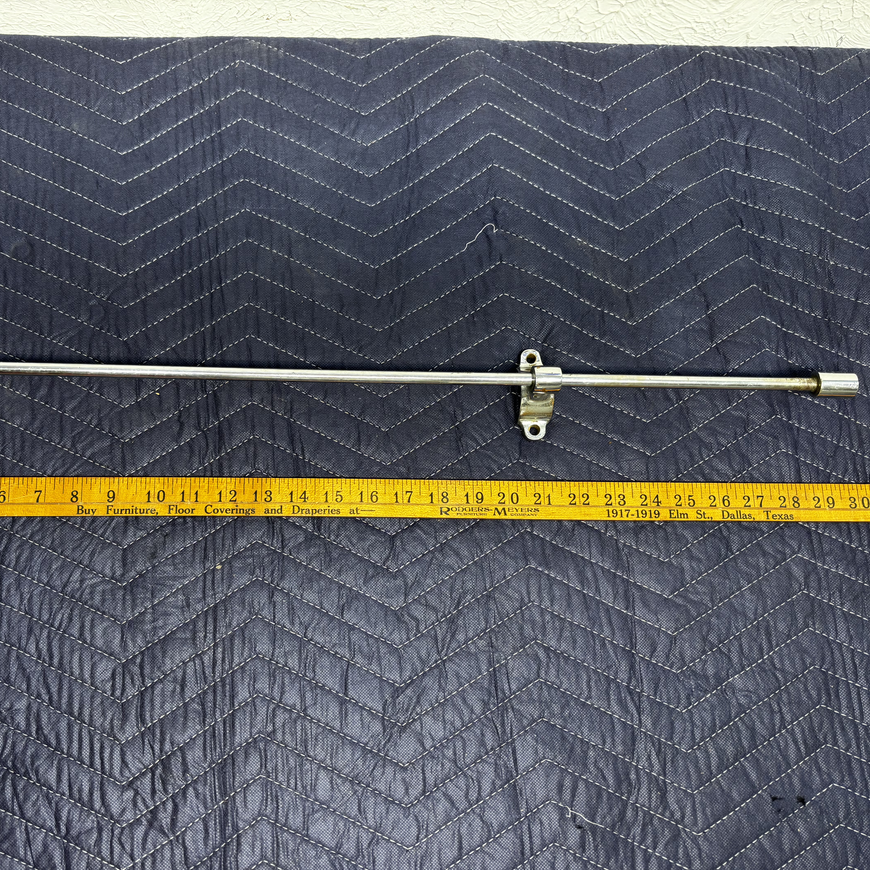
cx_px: 339
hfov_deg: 52.1
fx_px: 881
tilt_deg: -75.4
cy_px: 440
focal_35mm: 31
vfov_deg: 52.5
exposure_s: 1/60
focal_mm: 5.96
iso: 125
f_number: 1.6
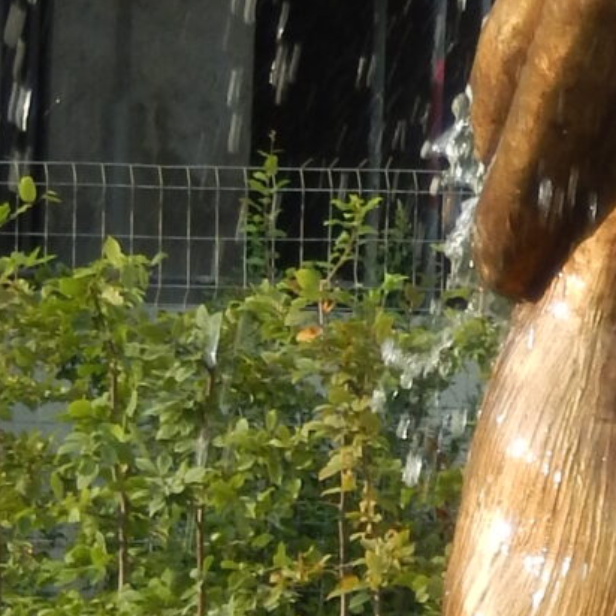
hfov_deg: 3.0
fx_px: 11617
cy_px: 354
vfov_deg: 3.0
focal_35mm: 577
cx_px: 520
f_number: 5.3
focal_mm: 18.9
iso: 125
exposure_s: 1/160
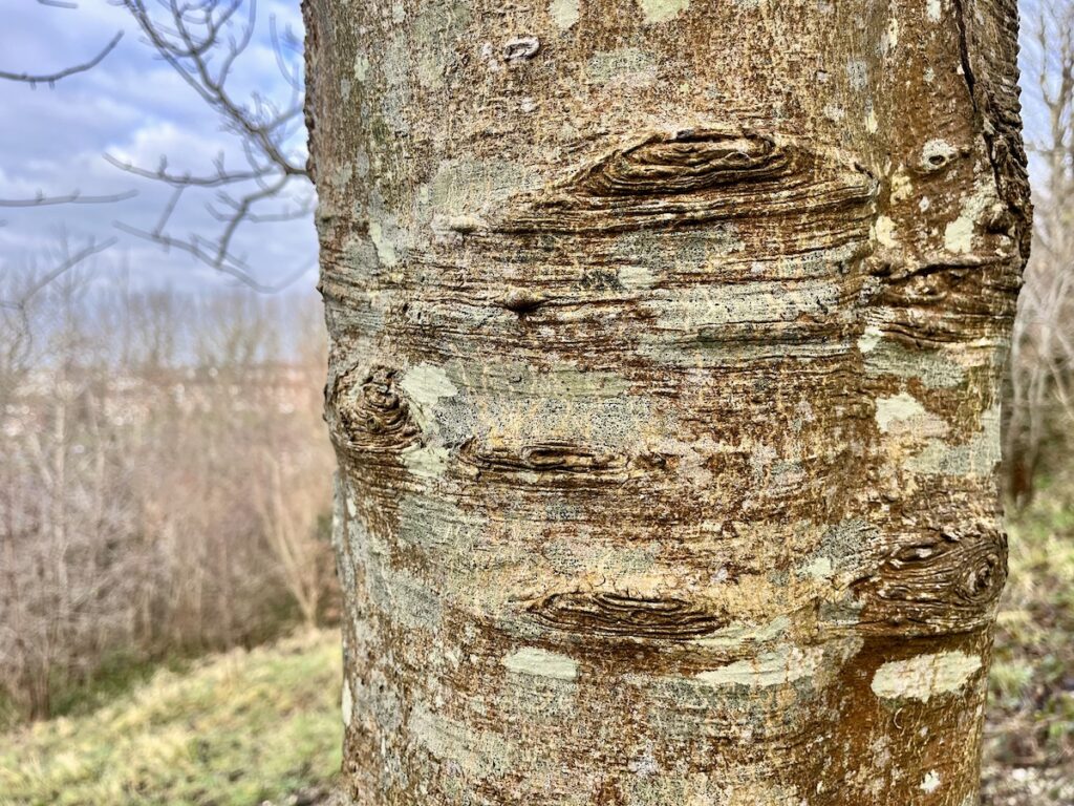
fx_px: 807
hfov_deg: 67.3
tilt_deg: -2.6
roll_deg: -1.2
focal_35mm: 26
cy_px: 403
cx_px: 537
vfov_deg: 53.1
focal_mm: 5.1
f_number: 1.6
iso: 50
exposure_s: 1/467
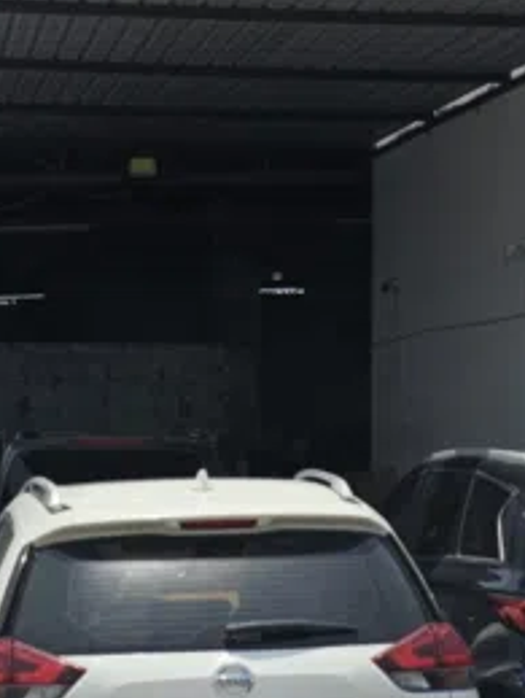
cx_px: 272
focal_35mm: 121
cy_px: 198
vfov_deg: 16.2
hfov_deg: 12.3
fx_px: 2441
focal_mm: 6.3
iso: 10
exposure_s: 1/1186
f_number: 1.7
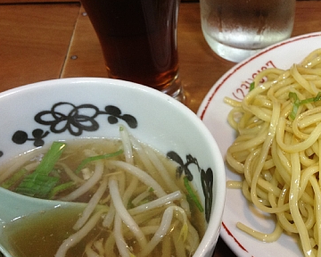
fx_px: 542
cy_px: 119
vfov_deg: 26.7
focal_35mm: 57
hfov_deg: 32.2
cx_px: 252
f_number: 2.4
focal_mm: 4.28
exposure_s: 1/20
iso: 125
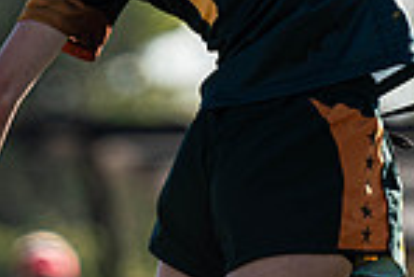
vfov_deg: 1.2
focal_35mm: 1173
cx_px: 246
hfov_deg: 1.8
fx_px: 13502
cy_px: -186
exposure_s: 1/1250
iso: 100
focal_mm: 200
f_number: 2.8
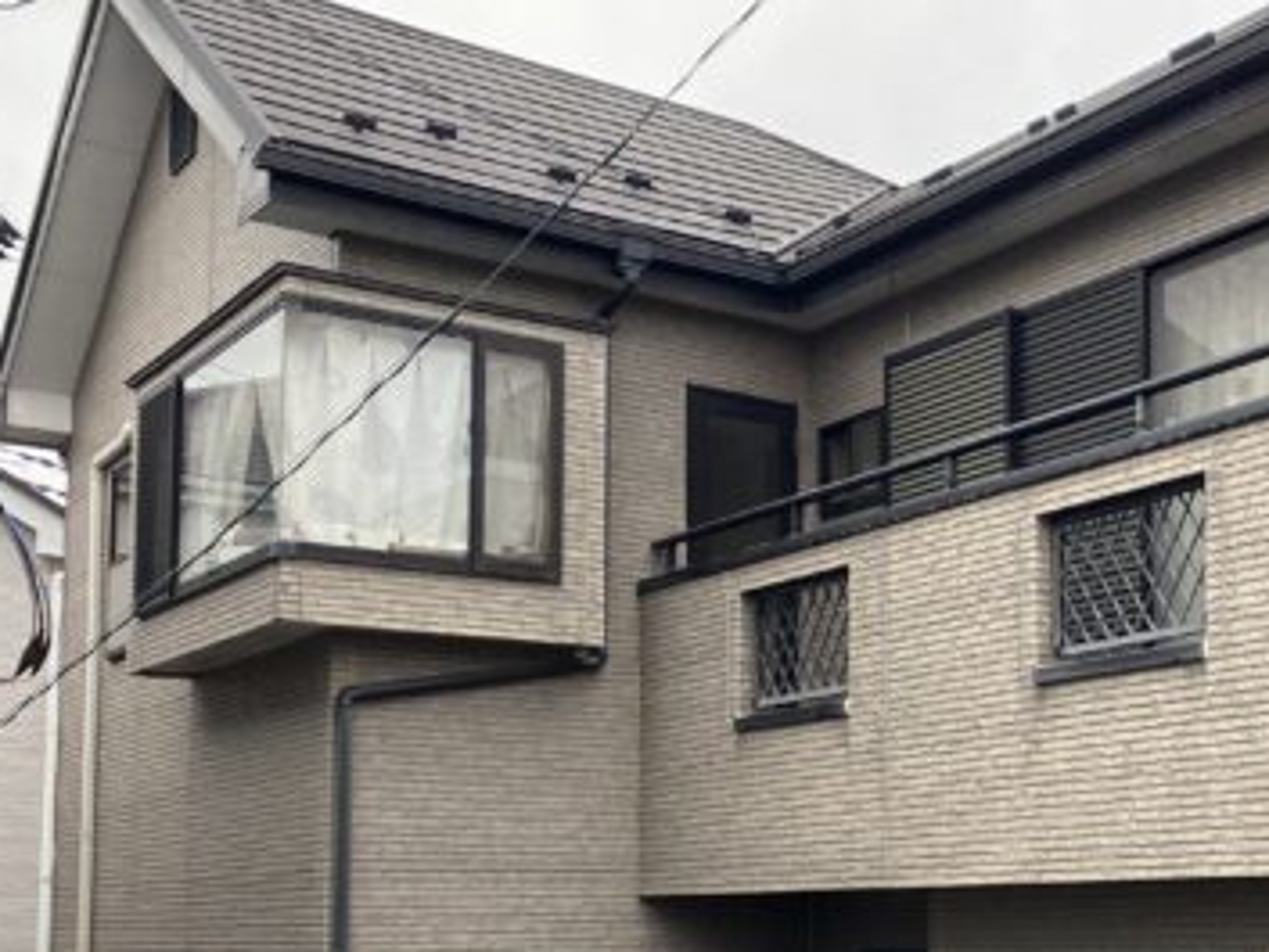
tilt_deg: +2.4
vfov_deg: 27.0
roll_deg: +0.5
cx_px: 1158
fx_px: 1944
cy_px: 765
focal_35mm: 53
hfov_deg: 34.1
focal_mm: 4.25
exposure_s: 1/121
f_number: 1.8
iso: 100
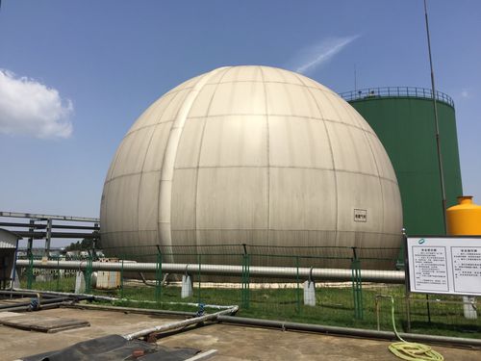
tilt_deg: +9.5
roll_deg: -2.1
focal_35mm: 29
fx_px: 403
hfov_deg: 61.7
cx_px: 240
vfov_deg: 48.2
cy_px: 180
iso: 32
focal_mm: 4.15
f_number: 2.2
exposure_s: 1/3597
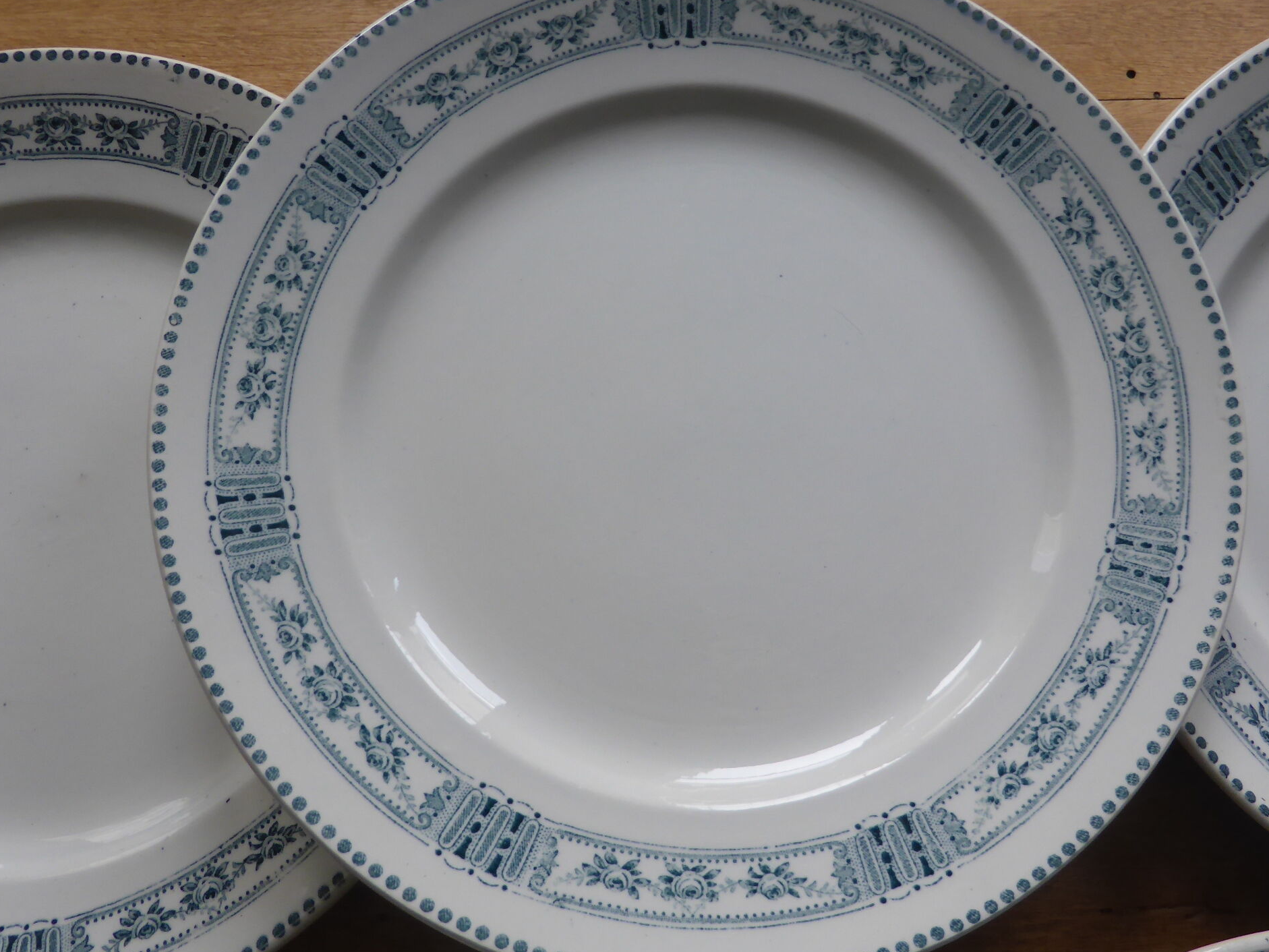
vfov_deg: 41.8
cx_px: 727
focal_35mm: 34
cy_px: 454
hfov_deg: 53.8
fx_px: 1247
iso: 100
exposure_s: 1/60
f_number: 3.3
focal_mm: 4.3
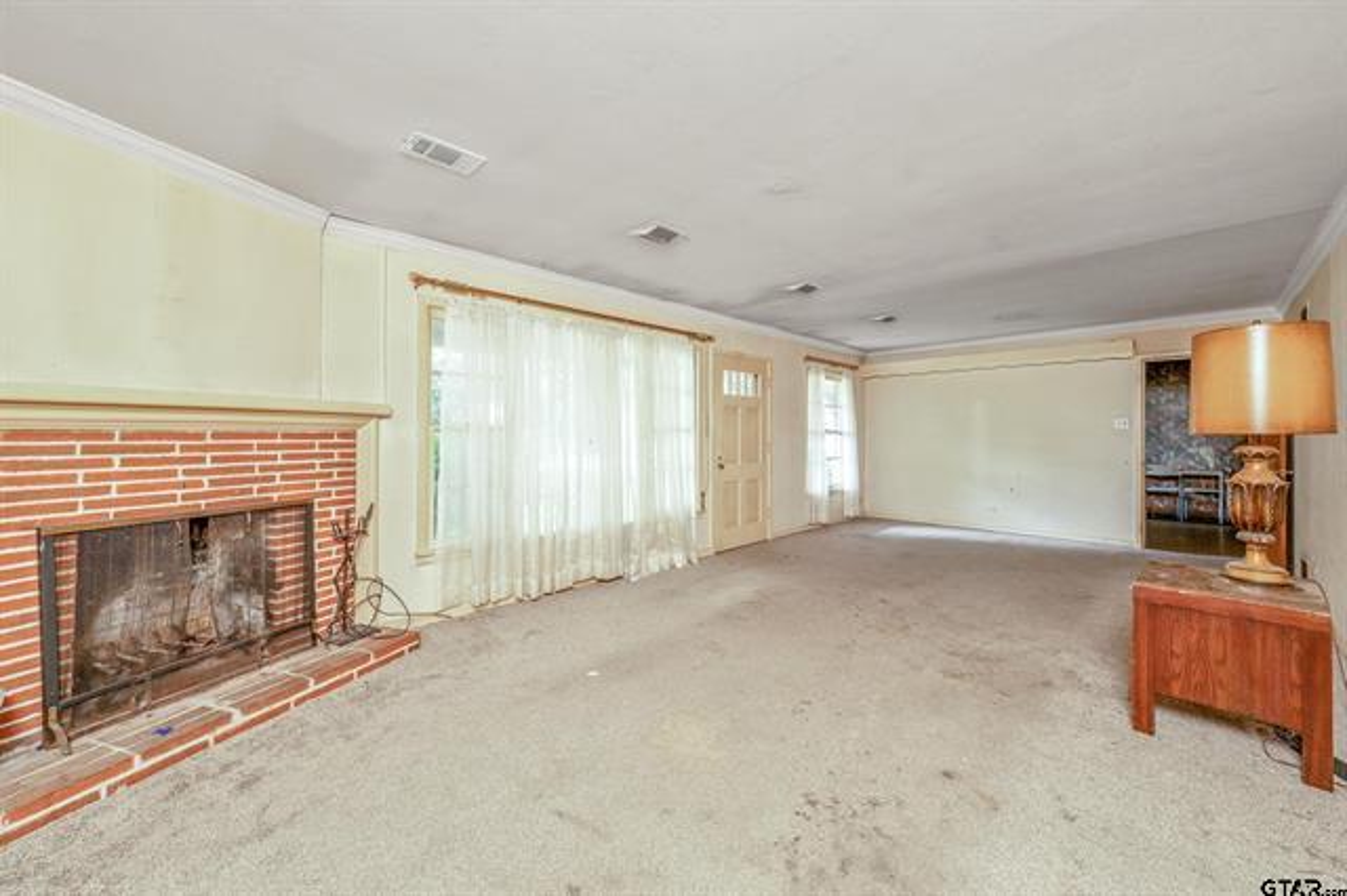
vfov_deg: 81.1
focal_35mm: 14
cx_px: 674
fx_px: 524
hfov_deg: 104.3
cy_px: 448
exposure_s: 1/25
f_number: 8
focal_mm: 14
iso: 3200
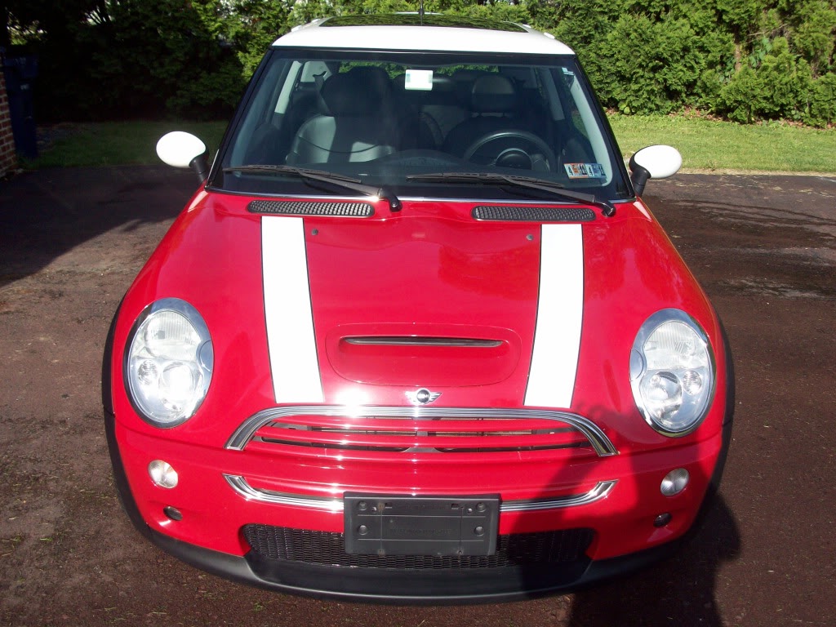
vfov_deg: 41.8
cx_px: 418
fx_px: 821
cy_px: 314
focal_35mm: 34
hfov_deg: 54.0
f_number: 2.8
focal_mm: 5.7
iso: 64
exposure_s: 1/669
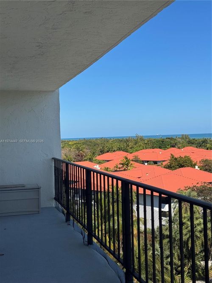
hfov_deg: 30.3
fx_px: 392
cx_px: 106
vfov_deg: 39.7
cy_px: 142
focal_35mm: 48
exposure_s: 1/5848
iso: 64
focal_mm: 6.76
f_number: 1.78
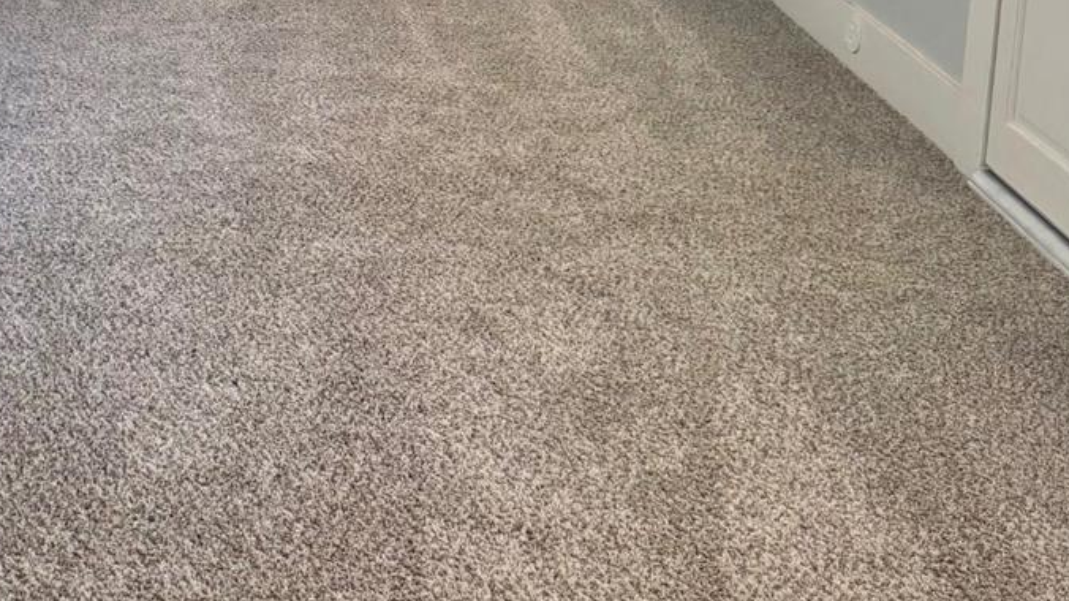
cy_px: -58
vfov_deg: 19.8
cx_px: 259
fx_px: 1644
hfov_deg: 35.2
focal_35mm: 58
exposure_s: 1/120
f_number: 1.78
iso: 160
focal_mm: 6.76
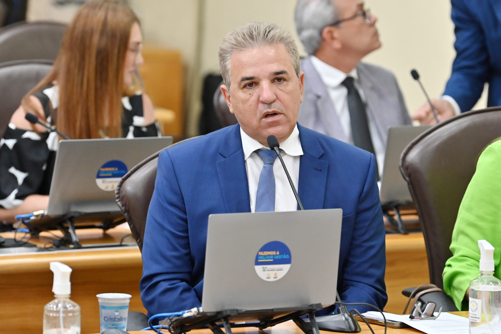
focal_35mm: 225
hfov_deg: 9.1
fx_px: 3131
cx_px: 250
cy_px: 167
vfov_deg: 6.1
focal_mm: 150
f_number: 3.2
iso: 2000
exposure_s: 1/250
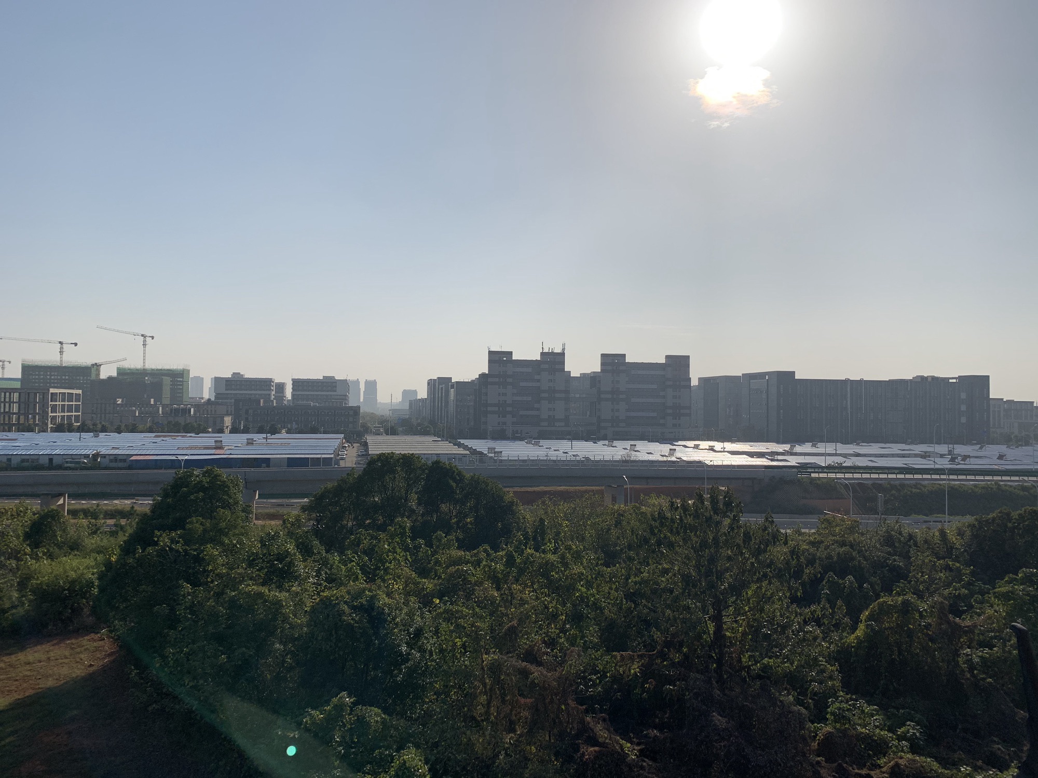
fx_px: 780
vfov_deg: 53.1
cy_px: 389
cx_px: 519
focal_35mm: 26
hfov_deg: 67.3
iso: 25
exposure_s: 1/10526
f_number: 1.8
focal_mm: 4.25
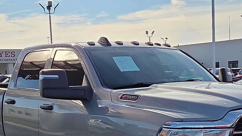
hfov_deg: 28.2
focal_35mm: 75
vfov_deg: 15.8
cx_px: 141
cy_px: 140
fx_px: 481
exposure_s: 1/3333
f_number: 1.8
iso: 25
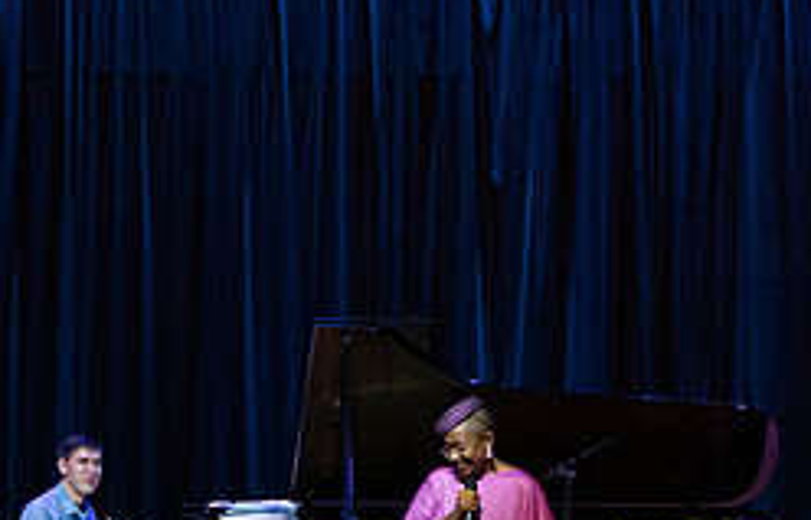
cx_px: 801
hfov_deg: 6.2
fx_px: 7525
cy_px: 186
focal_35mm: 338
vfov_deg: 4.0
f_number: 9
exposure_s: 1/320
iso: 4000
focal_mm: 128
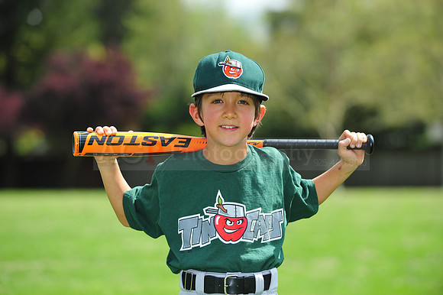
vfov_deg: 8.3
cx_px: 222
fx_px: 2029
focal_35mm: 165
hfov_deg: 12.5
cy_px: 148
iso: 400
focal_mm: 165
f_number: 5
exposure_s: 1/1600
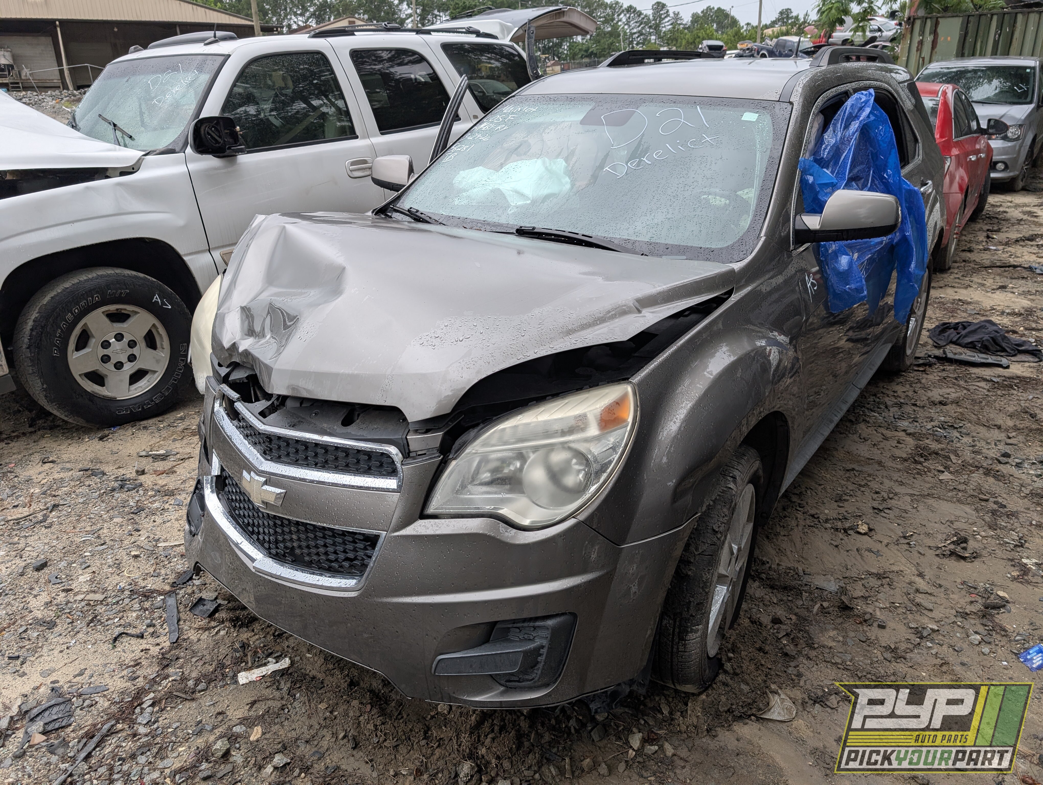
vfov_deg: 56.9
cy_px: 392
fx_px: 724
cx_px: 522
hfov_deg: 71.5
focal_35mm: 24
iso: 79
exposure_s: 1/410
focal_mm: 6.9
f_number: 1.68
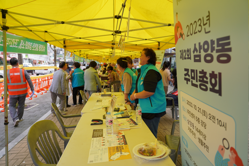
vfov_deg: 53.1
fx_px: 166
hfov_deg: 73.7
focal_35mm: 24
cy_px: 83
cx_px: 124
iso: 100
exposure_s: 1/200
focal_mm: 24
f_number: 4
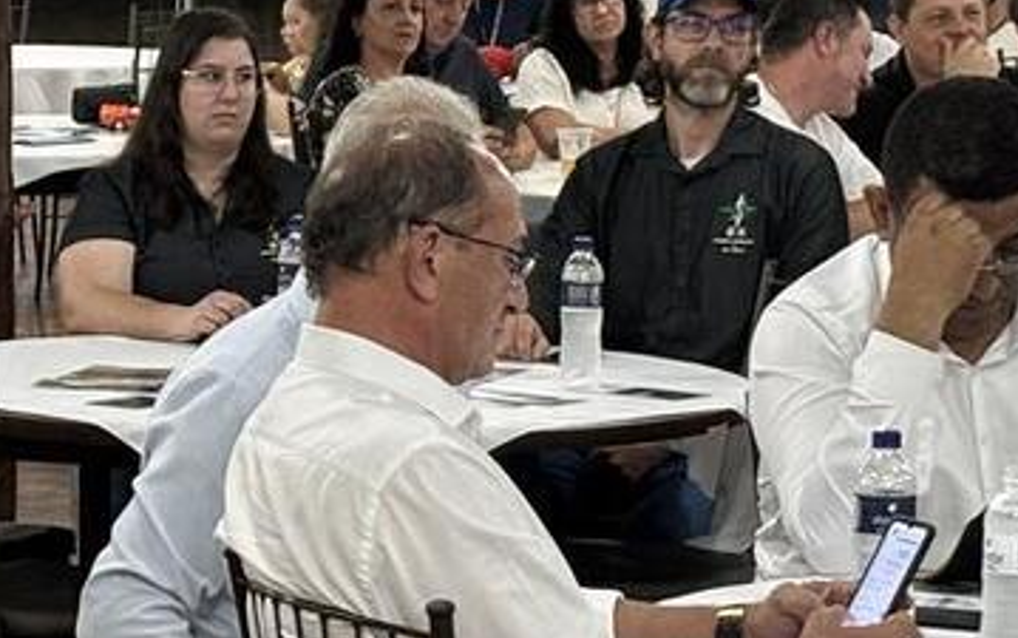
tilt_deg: -7.2
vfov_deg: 7.1
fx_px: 5109
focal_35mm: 184
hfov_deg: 11.3
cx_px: 9
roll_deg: -0.2
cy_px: 360
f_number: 1.6
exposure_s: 1/40
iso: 200
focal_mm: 5.96
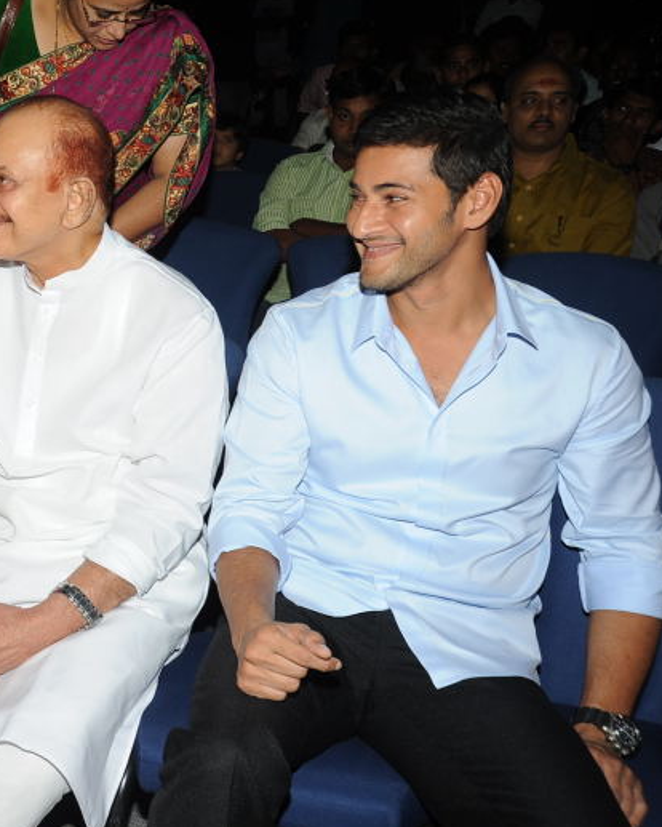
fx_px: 1273
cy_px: 346
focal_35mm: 52
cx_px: -138
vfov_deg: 35.9
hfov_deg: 26.0
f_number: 10
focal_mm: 28
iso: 400
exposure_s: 1/125
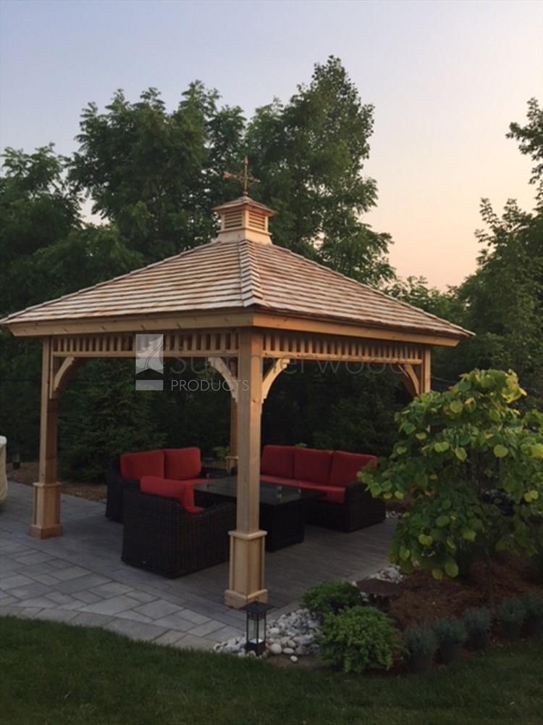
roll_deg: -1.6
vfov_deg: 61.7
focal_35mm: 29
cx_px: 272
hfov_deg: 48.2
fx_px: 607
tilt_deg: +0.6
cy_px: 362
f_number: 2.2
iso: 32
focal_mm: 4.15
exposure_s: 1/255
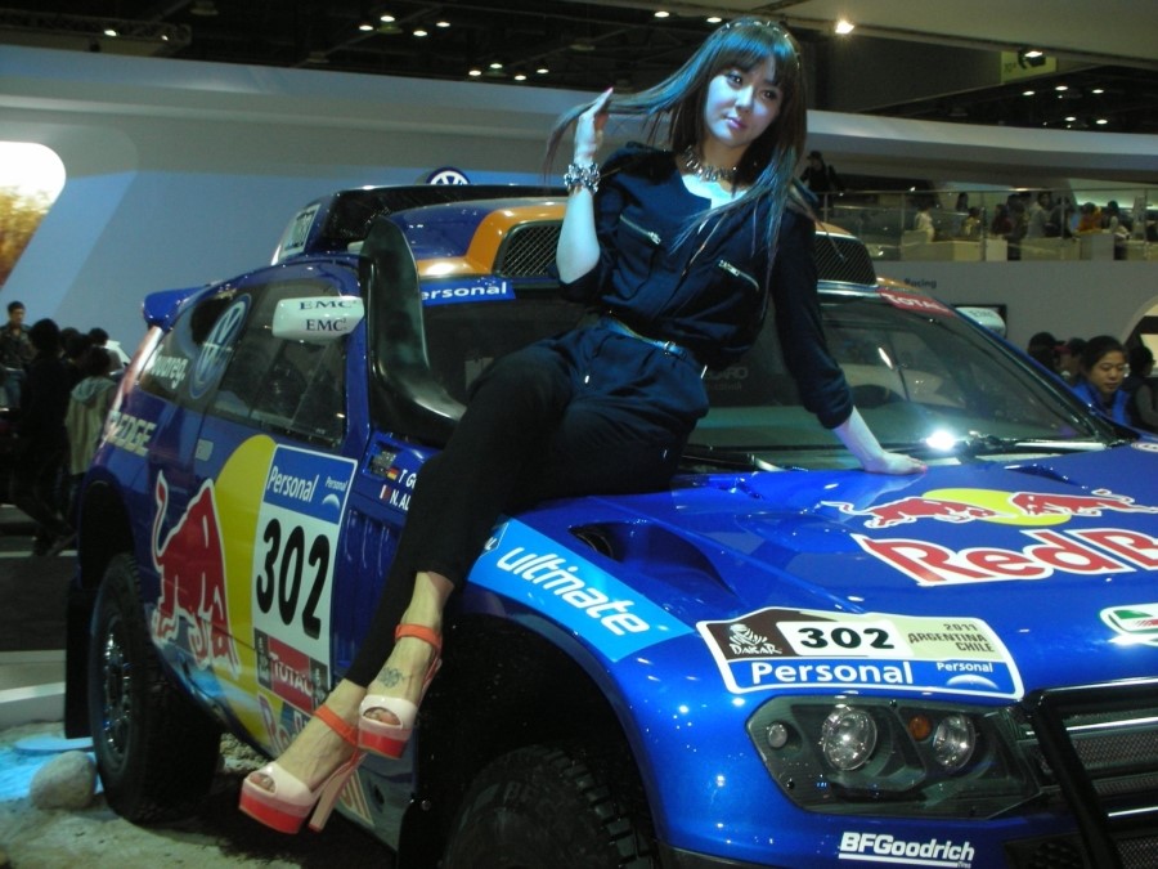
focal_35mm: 53
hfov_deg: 36.2
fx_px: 1773
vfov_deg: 27.5
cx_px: 579
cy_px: 434
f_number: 3.7
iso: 166
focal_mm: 8.8
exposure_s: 1/60.1
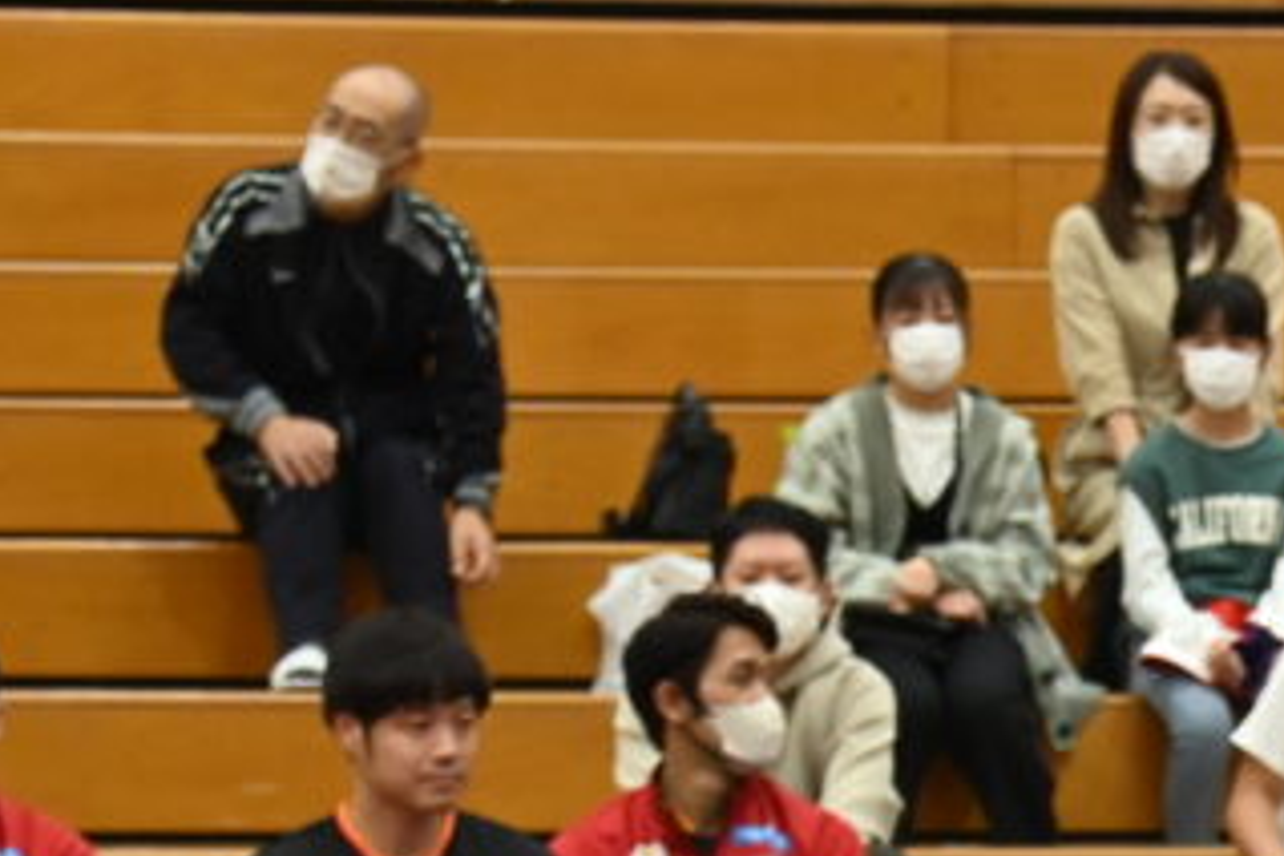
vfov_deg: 3.0
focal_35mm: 457
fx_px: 16298
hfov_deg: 4.5
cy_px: 1322
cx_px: 1987
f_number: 5.6
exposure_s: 1/125
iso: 1600
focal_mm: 95
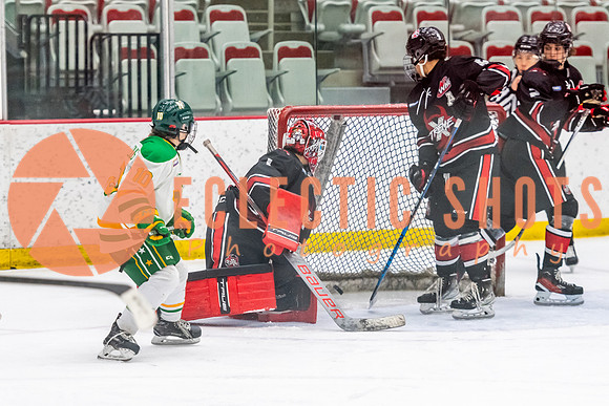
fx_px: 3405
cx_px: 313
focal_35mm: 201
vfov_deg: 6.8
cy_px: 196
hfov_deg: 10.2
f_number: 2.8
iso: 4000
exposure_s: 1/640
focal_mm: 135
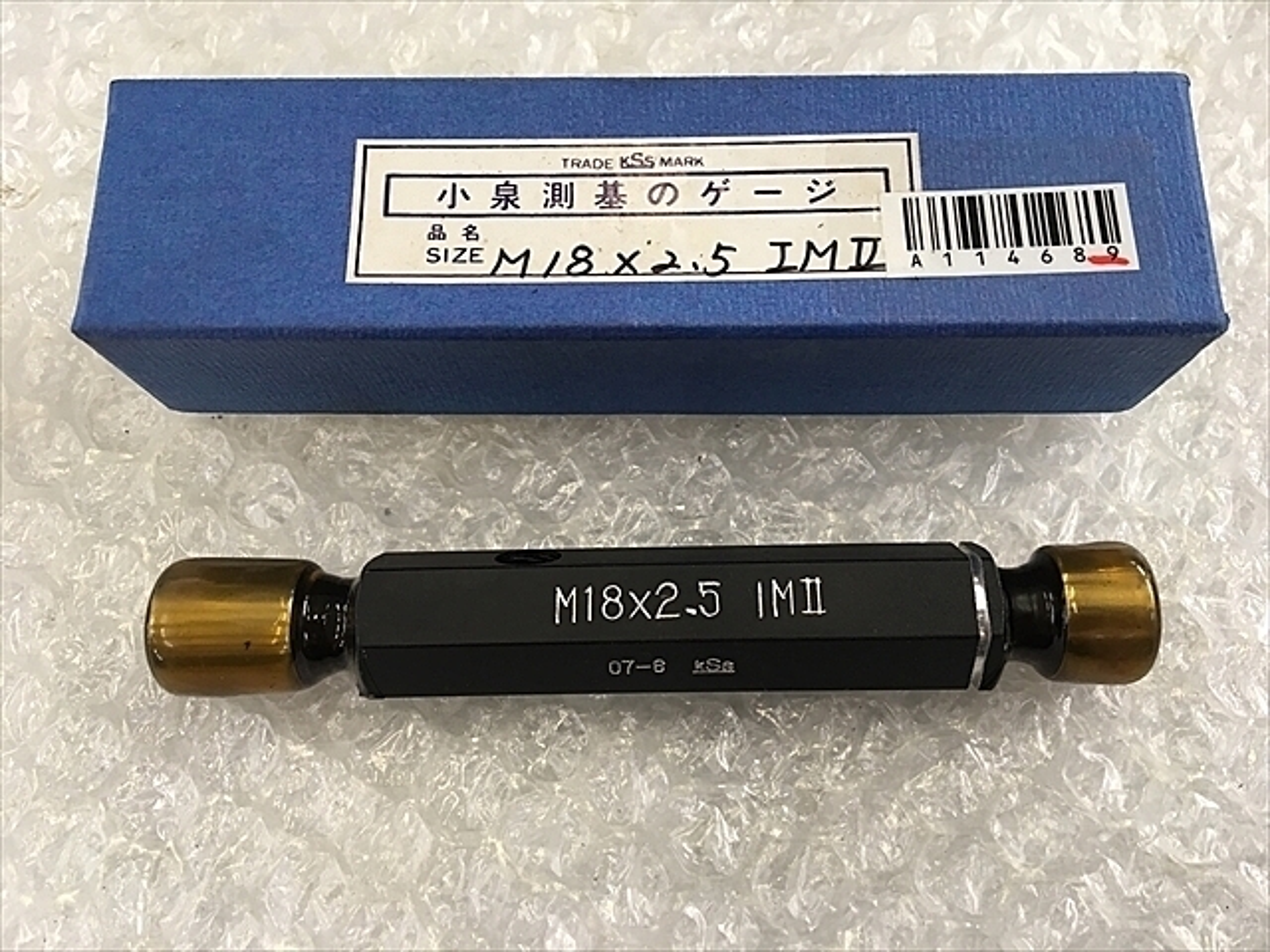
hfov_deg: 61.7
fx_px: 1064
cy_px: 476
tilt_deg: -72.0
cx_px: 635
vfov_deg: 48.2
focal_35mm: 29
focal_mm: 4.15
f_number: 2.2
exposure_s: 1/30
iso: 25
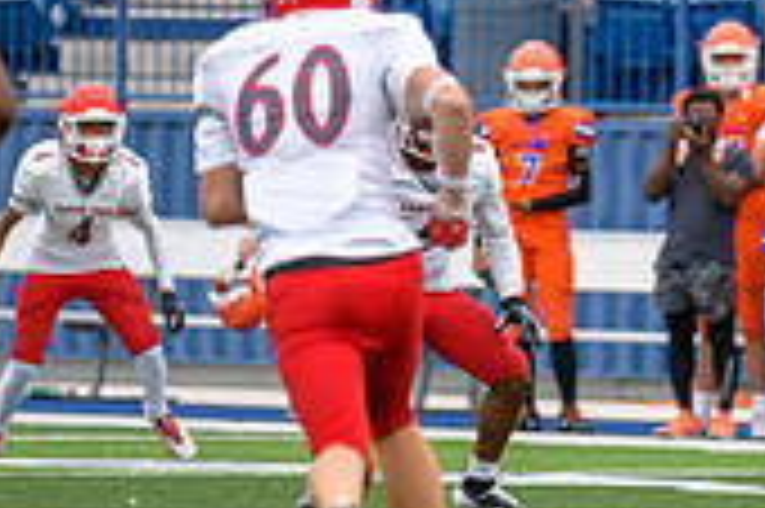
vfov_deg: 2.1
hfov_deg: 3.1
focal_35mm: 667
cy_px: 155
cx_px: 936
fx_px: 14160
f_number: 2.8
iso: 280
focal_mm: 195
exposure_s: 1/500
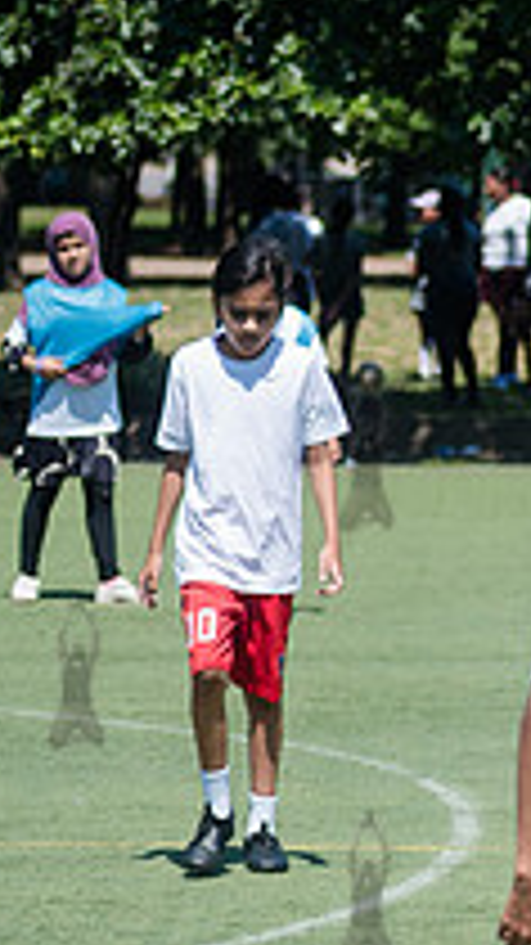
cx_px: 1357
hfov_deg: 3.4
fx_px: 8768
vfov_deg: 6.2
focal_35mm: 350
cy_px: 624
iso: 200
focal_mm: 92
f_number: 4
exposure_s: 1/2000
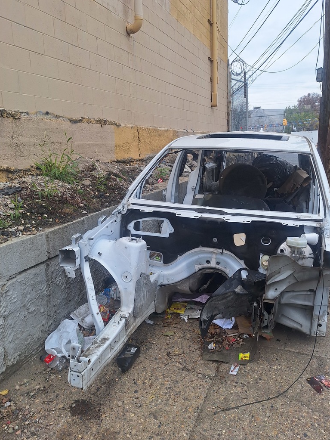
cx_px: 193
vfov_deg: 65.3
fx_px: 343
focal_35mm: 27
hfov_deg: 51.1
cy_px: 211
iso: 40
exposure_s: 1/618
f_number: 1.8
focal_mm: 5.54
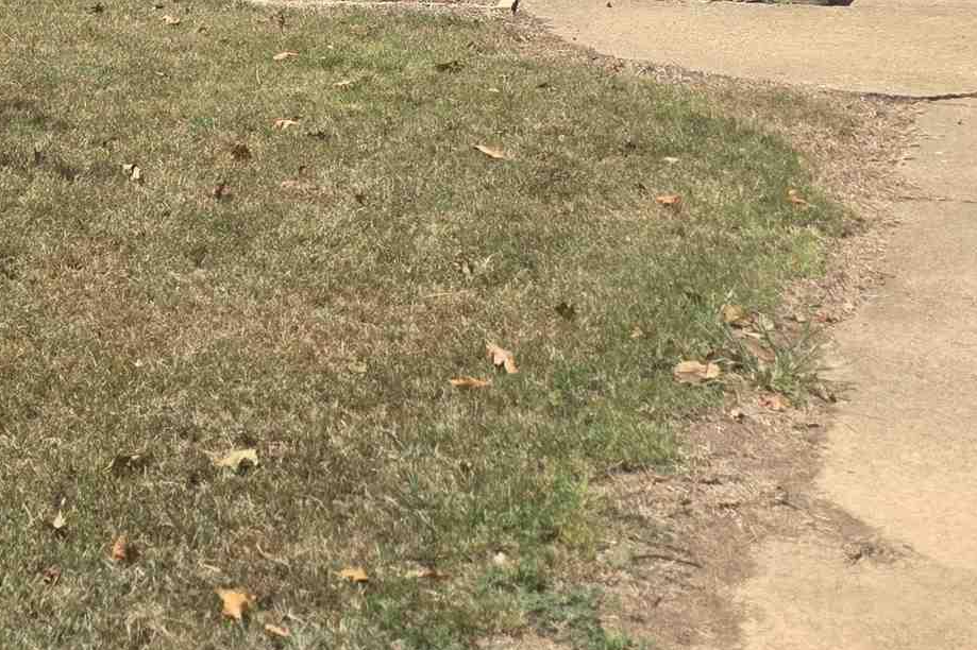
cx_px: -58
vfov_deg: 15.1
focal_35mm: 80
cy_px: -477
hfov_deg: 24.0
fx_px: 2170
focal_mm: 6.3
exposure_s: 1/4237
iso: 80
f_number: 1.7
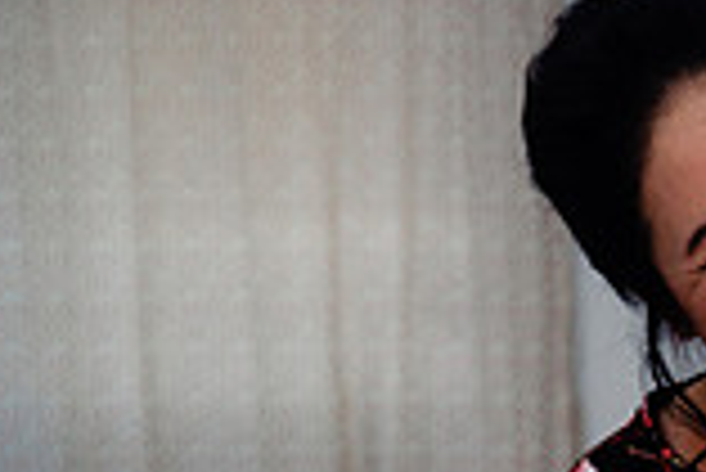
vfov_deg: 9.8
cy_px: 452
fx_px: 2748
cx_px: 1057
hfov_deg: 13.8
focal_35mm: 140
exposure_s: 1/200
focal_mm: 38
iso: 250
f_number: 3.5
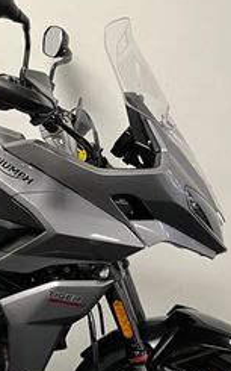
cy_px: 247
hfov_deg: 17.3
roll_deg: -0.7
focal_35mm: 72
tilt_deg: -13.6
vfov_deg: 28.4
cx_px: -41
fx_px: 726
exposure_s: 1/50
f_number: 1.6
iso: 80
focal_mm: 5.1
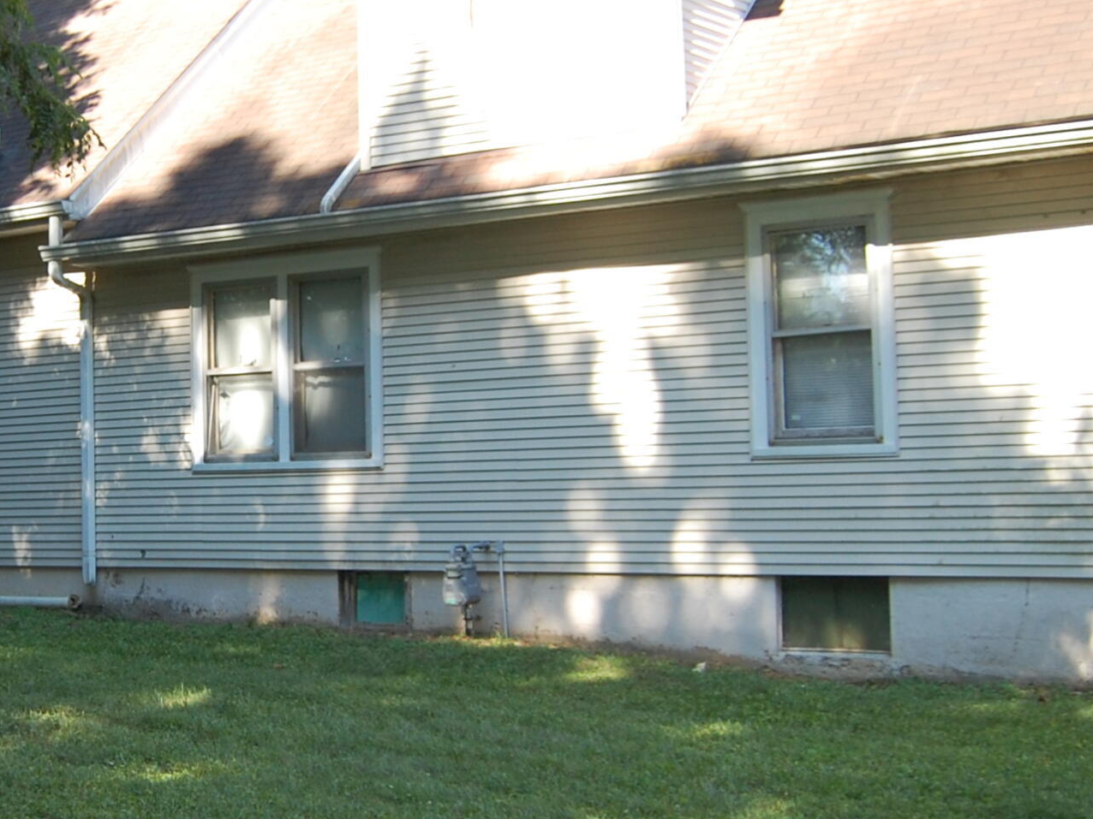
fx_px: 1926
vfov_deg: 24.0
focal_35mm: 61
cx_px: 173
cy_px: 420
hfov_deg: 30.7
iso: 400
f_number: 3.5
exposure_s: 1/500
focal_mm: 18
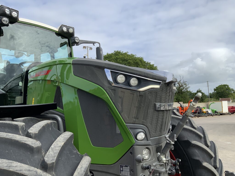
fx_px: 197
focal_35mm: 29
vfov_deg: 48.2
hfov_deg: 61.7
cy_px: 88
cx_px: 118
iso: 16
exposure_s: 1/1577
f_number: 1.8
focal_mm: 3
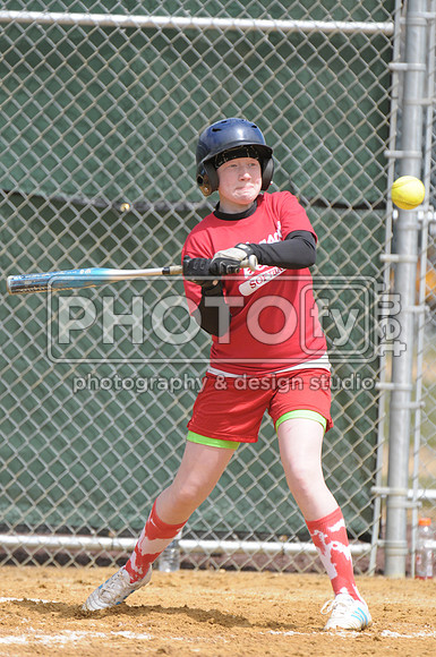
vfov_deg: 3.4
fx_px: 10932
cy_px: 328
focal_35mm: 600
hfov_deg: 2.3
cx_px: 218
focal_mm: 400
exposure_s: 1/2000
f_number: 4.5
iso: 400
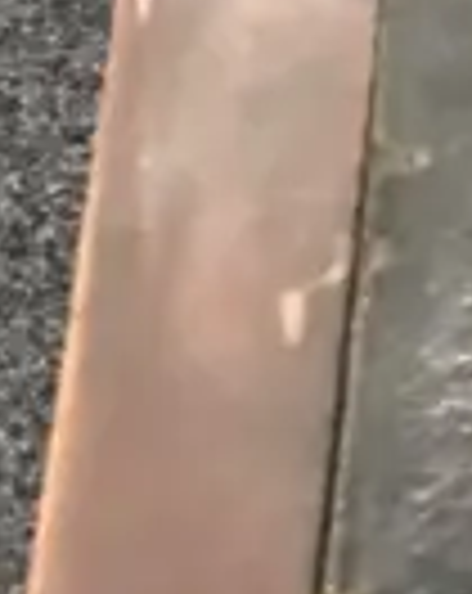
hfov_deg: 6.1
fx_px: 3855
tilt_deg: -58.0
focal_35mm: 220
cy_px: 531
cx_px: 1717
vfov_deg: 8.8
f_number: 2.2
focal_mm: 4.15
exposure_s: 1/8
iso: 100
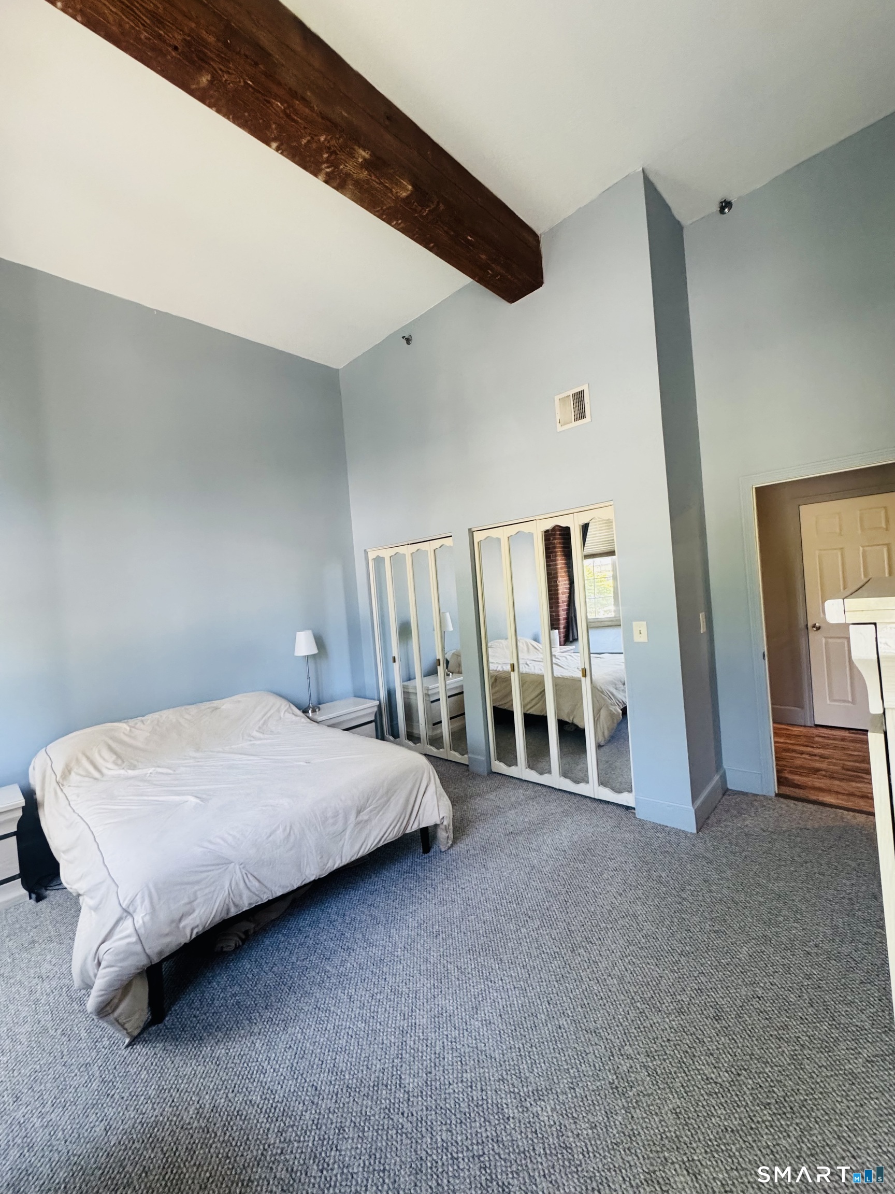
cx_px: 448
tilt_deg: -1.2
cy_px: 597
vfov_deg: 102.1
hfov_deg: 85.7
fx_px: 483
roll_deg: +4.9
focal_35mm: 14
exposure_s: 1/71
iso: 320
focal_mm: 2.22
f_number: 2.2
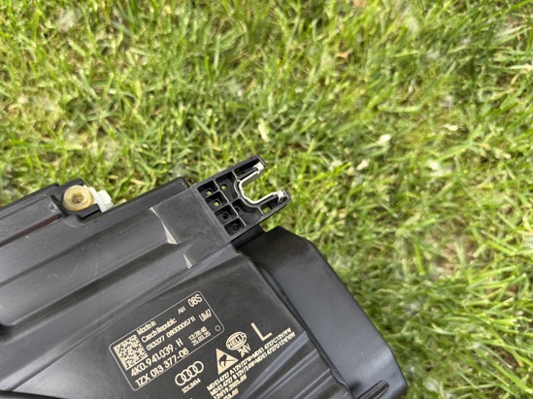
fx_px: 431
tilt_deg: -77.6
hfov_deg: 63.1
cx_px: 225
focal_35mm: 28
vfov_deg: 49.6
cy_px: 223
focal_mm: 6.76
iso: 80
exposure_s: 1/121
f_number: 1.78
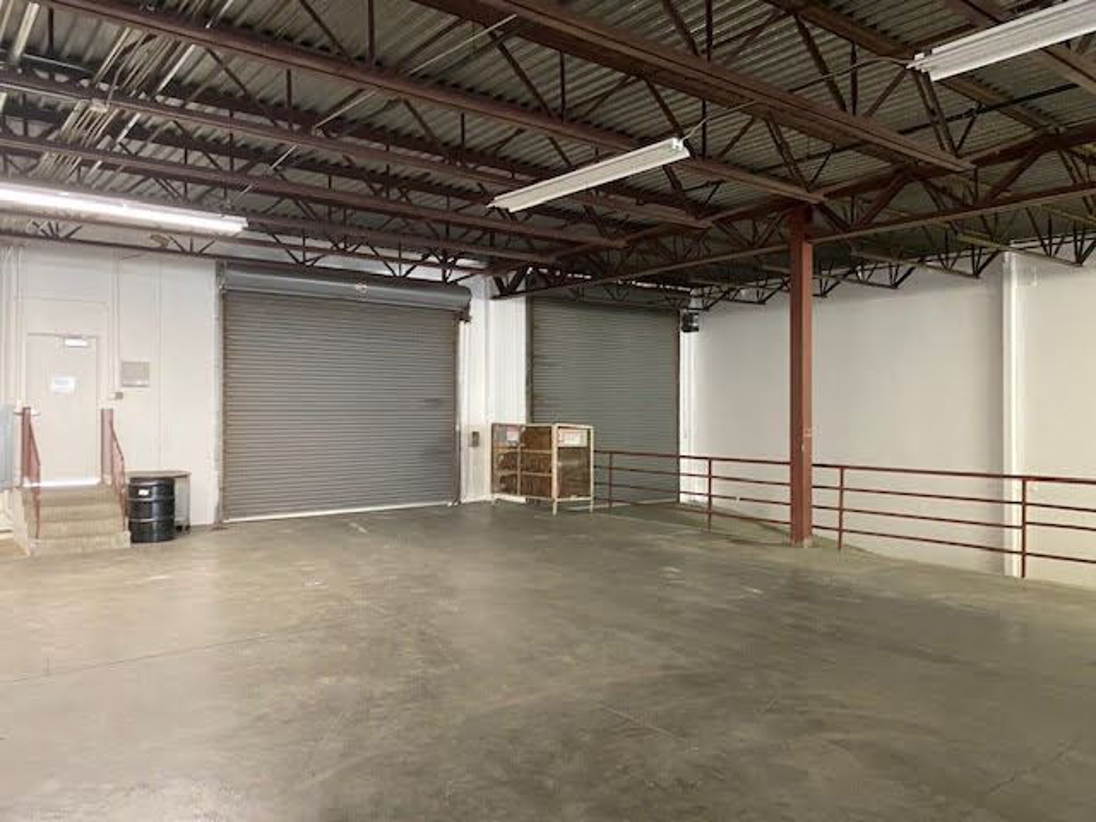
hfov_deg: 67.3
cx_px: 548
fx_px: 823
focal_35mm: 26
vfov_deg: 53.1
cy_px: 411
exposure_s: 1/40
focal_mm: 4.25
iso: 500
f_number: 1.8
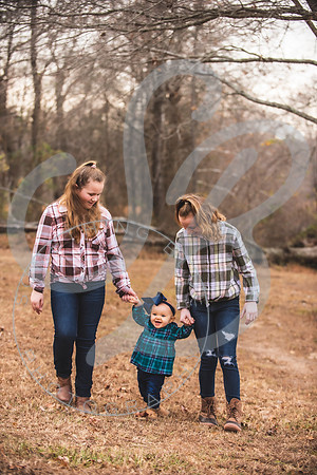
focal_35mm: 82
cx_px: 158
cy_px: 238
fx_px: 1083
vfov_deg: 24.8
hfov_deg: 16.7
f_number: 4
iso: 500
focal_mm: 82
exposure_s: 1/400
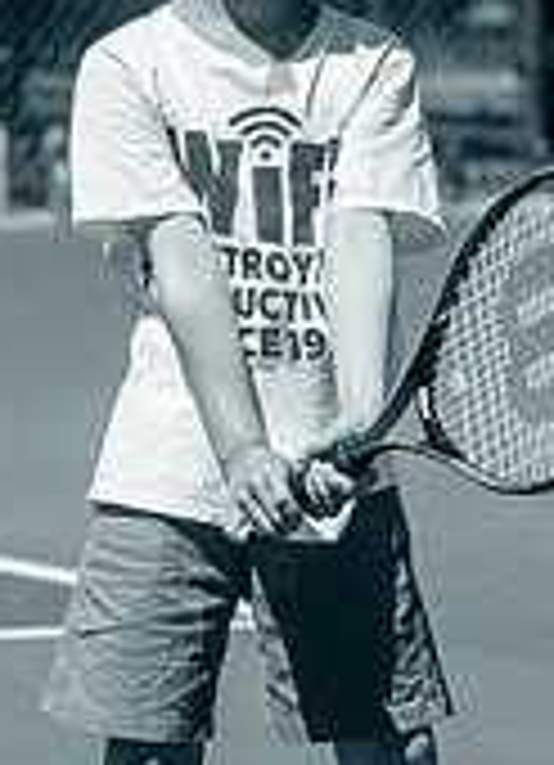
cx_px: 221
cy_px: 320
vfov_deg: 4.1
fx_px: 10571
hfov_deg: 3.0
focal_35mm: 484
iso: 200
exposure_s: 1/2000
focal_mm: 125
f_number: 5
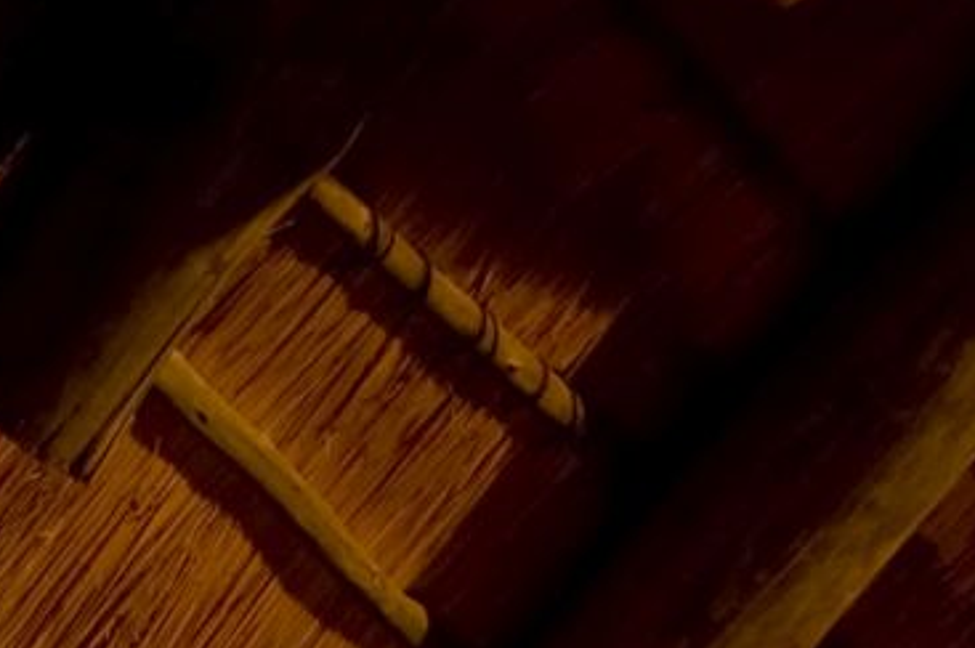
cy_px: 2277
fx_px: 7225
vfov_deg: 4.8
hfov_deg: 7.7
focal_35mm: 267
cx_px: -61
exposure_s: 1/3
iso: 200
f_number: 9.5
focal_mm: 35
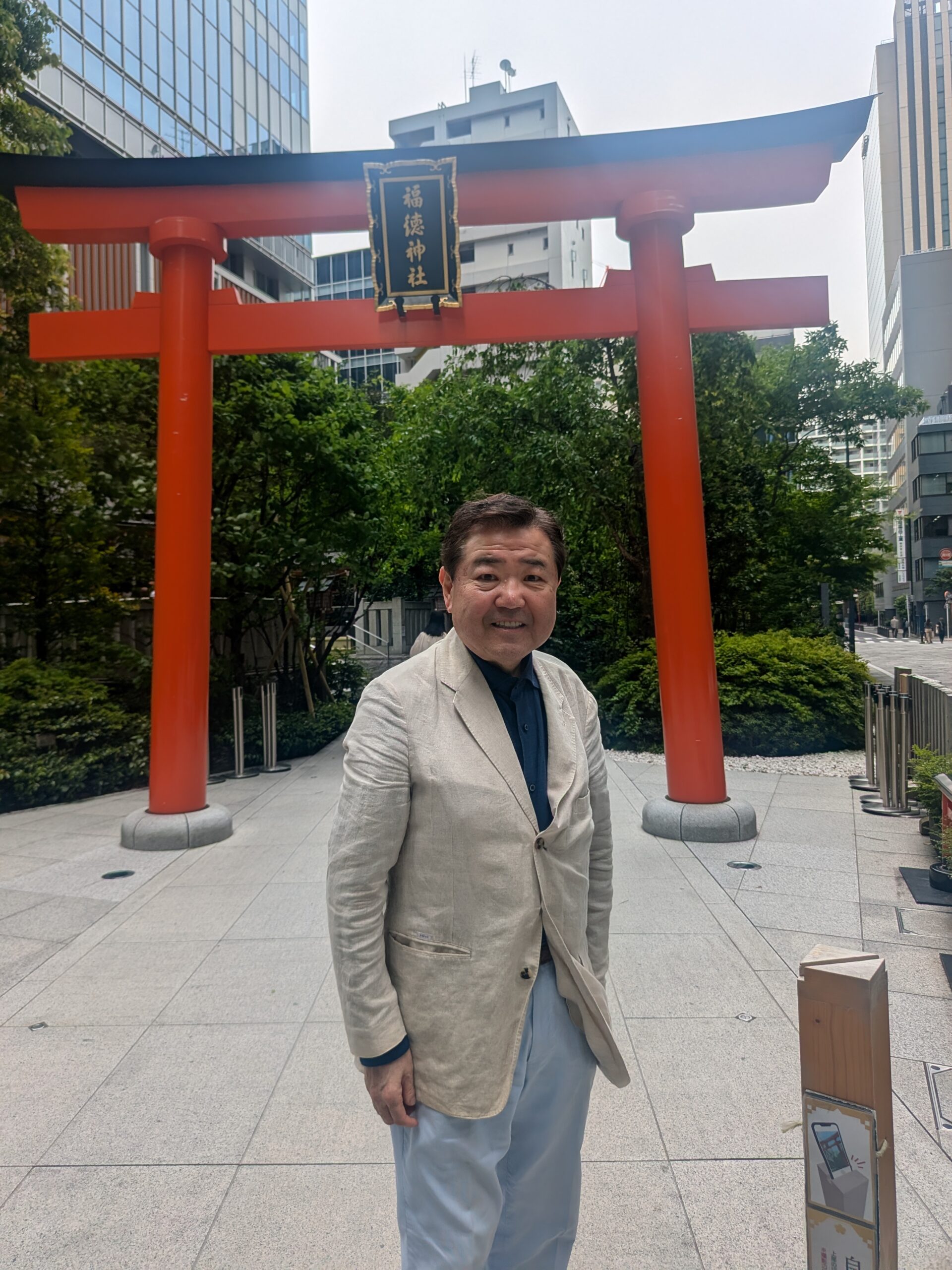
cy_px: 635
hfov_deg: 56.8
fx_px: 880
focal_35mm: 24
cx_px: 476
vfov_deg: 71.6
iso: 56
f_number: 1.7
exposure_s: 1/1859
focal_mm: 4.53
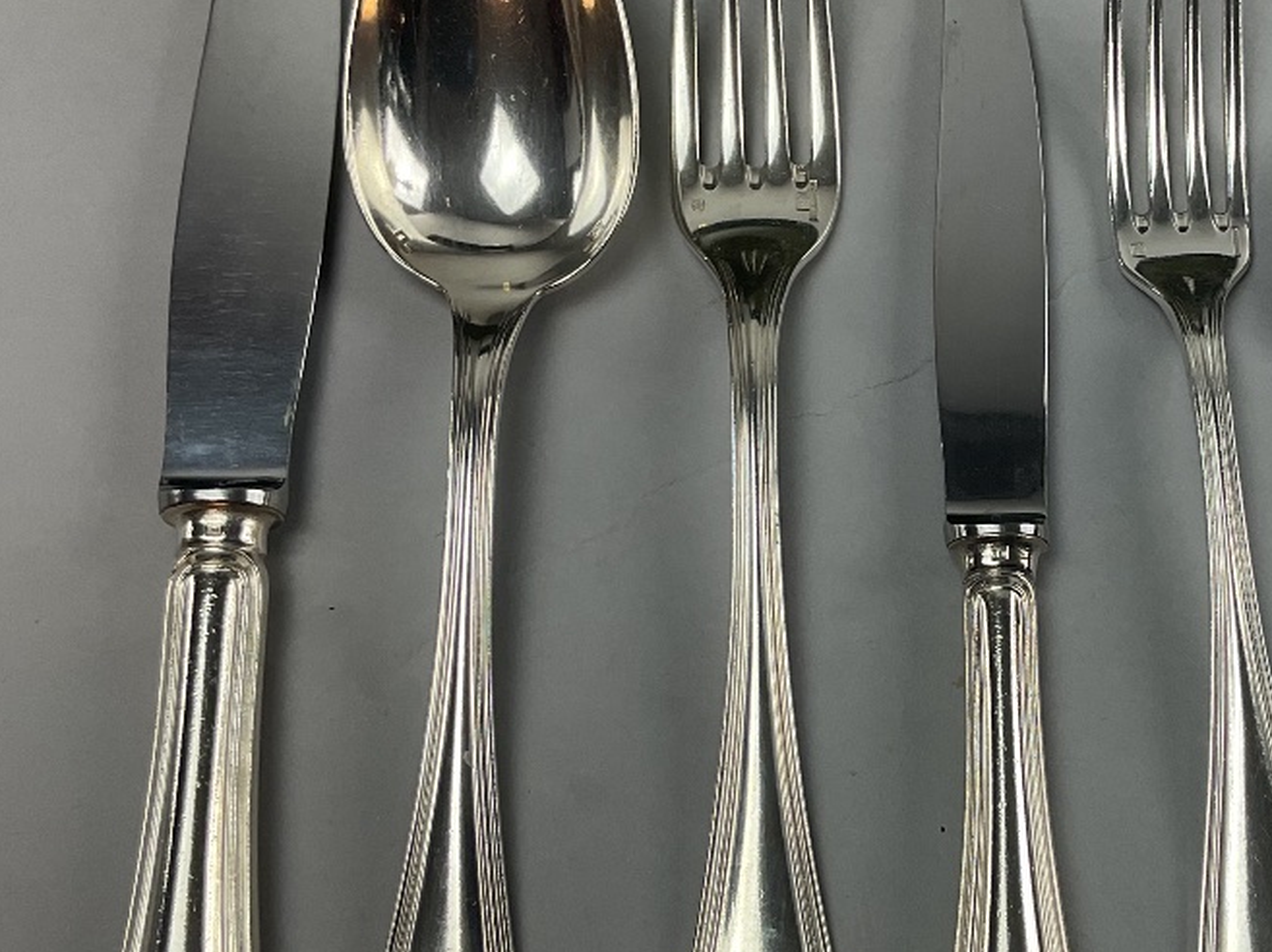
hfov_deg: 35.5
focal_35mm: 53
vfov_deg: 27.5
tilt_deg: -71.9
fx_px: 1946
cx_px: 933
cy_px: 515
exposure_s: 1/100
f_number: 1.8
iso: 40
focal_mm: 3
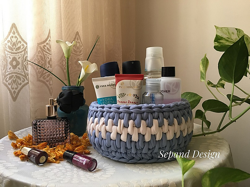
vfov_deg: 48.2
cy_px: 94
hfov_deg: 61.7
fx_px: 209
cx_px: 125
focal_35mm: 29
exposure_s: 1/33
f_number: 2.2
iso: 160
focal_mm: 4.15
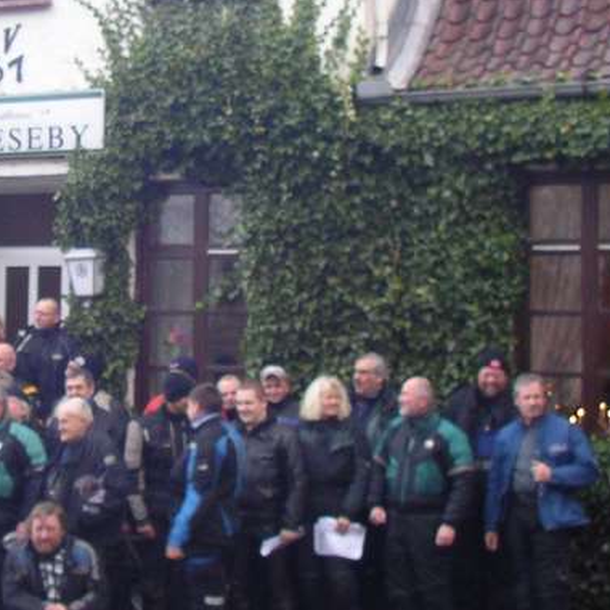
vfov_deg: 20.1
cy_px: 210
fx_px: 1715
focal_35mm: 86
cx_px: 125
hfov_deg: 20.0
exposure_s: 1/30
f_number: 2.8
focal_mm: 5.7
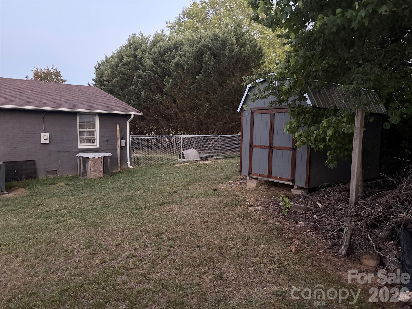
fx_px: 309
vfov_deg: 53.1
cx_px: 206
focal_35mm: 26
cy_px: 154
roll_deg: -0.5
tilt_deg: -4.1
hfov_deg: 67.3
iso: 1000
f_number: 1.6
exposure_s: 1/30
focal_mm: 5.96
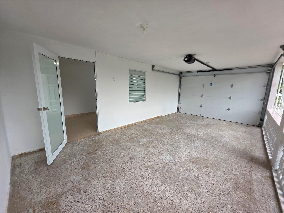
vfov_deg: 89.9
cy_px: 106
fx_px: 107
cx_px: 142
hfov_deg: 106.2
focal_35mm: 13
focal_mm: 2.2
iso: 32
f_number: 1.9
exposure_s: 1/120
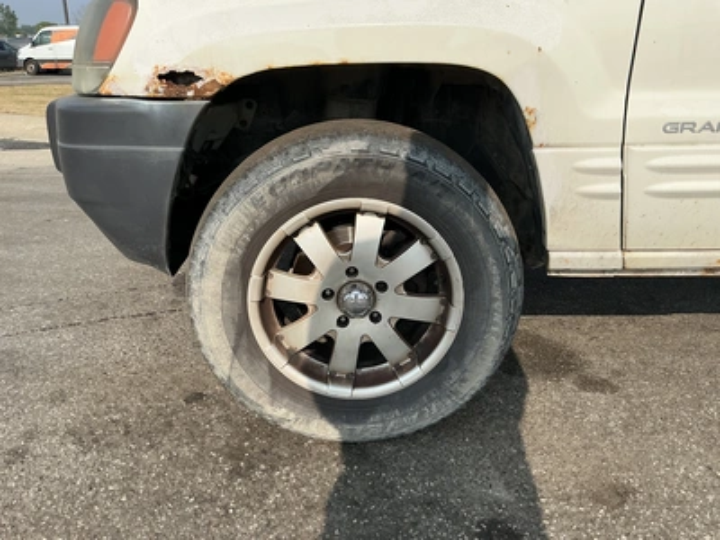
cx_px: 360
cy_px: 270
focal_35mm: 28
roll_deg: +1.1
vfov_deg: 49.7
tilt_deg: -20.0
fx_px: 582
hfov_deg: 63.4
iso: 25
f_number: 1.8
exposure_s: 1/2227
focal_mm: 3
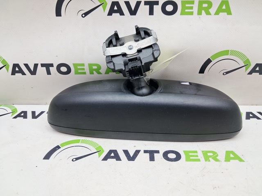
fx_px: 204
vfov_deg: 51.3
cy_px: 98
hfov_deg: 65.4
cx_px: 131
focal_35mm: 27
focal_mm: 4
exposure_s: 1/50
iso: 50
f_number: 1.8
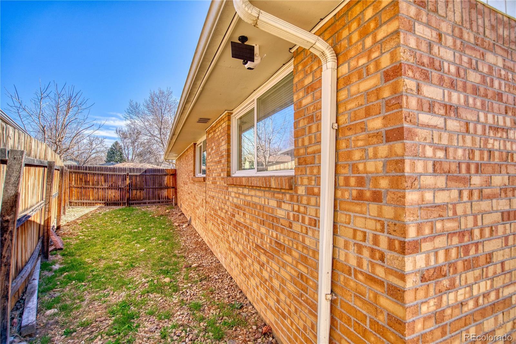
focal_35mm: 16
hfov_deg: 96.7
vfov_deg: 73.8
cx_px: 258
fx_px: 229
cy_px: 172
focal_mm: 16
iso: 500
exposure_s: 1/1000
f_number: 4
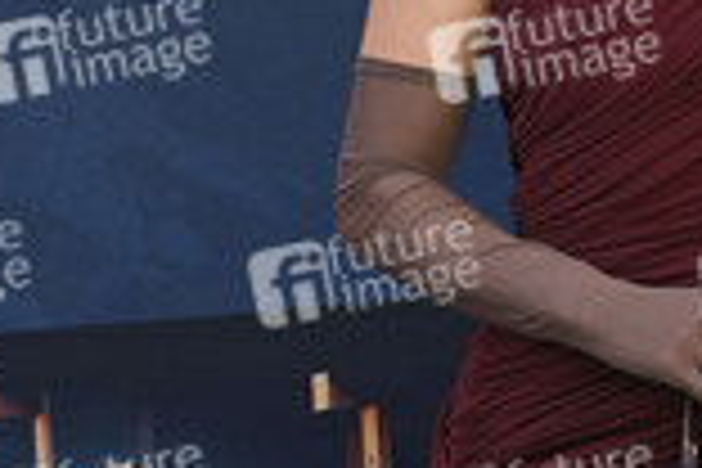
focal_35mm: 211
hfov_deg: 9.6
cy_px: -63
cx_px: 875
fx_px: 4114
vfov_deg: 6.5
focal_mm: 73
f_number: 7.1
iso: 500
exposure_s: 1/320
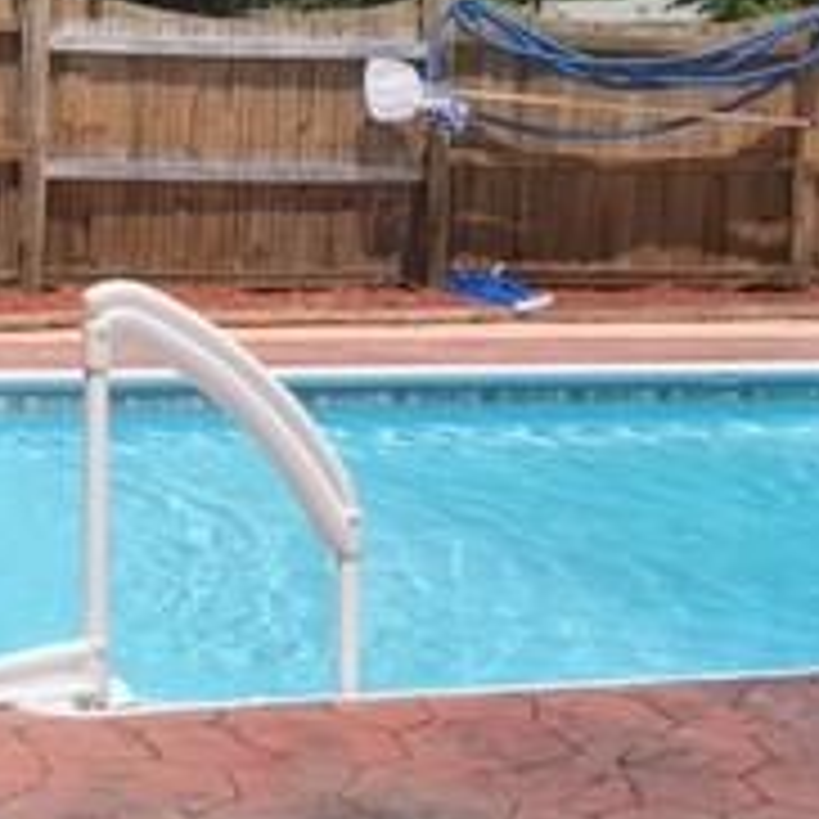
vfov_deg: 19.8
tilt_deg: -3.6
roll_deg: -1.6
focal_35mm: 87
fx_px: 2329
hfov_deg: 19.5
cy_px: 216
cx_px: 54
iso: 20
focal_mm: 3.99
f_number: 1.8
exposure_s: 1/2817
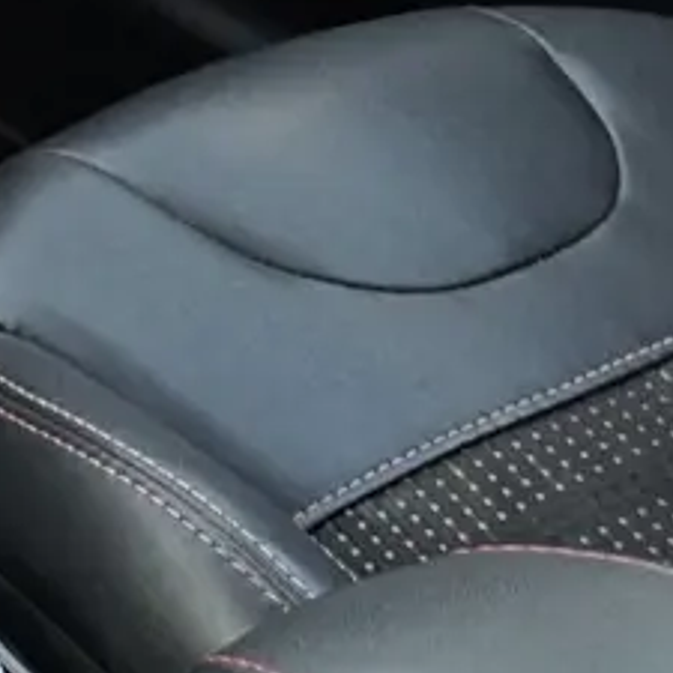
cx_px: -1370
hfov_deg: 9.9
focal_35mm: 130
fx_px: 2859
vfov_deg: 12.9
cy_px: -248
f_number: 1.7
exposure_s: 1/50
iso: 100
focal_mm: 6.3
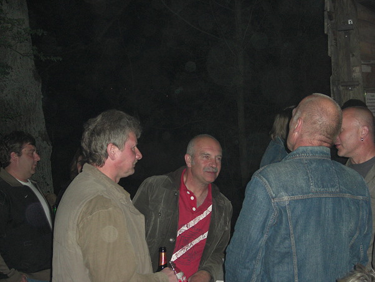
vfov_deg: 25.7
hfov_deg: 33.8
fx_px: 618
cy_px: 141
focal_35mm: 57
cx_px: 188
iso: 200
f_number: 3.6
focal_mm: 11.8
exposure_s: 1/60
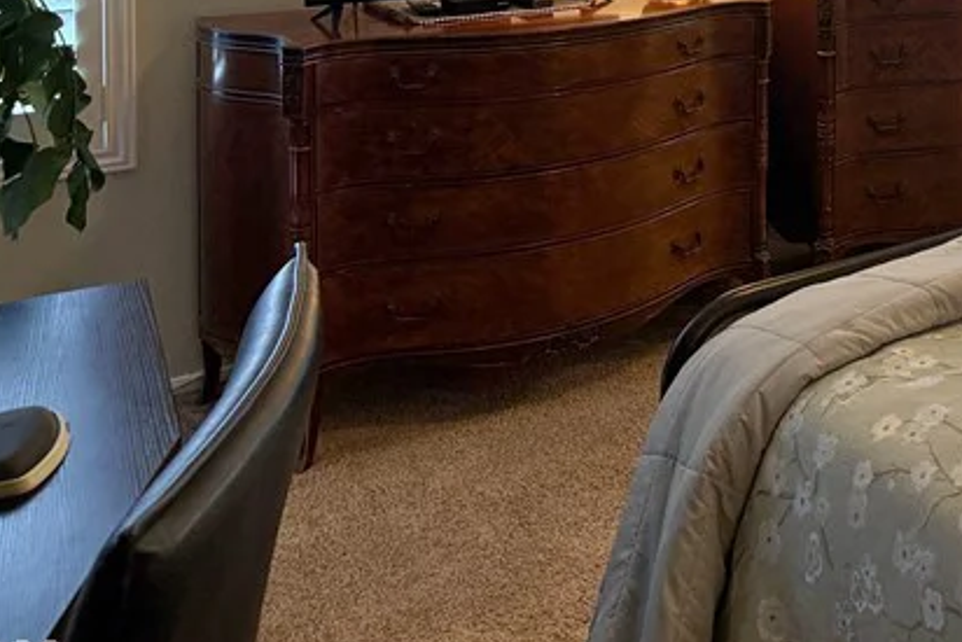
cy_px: -184
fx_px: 1657
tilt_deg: -0.6
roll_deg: -0.2
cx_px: 1023
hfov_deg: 29.6
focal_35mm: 62
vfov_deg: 20.2
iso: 250
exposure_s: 1/120
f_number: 1.78
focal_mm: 6.76
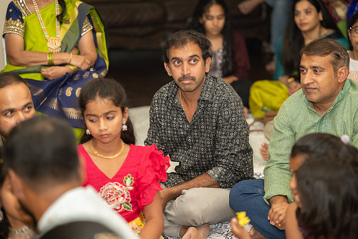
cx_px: 179
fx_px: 1094
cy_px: 120
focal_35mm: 110
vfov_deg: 12.5
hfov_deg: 18.6
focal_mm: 110
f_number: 2.8
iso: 500
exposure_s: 1/200
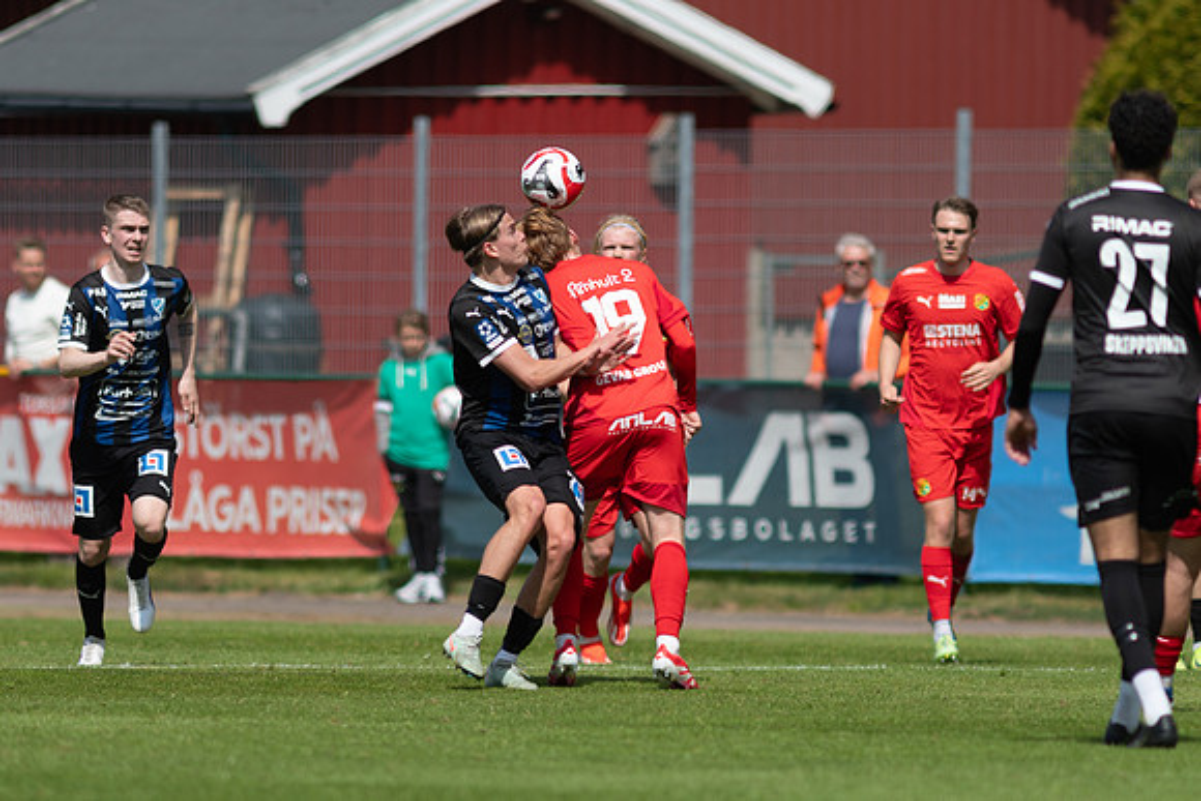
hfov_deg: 3.4
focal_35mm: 614
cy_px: 400
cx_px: 600
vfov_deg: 2.2
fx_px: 20495
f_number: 3.2
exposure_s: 1/2000
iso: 100
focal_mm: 300
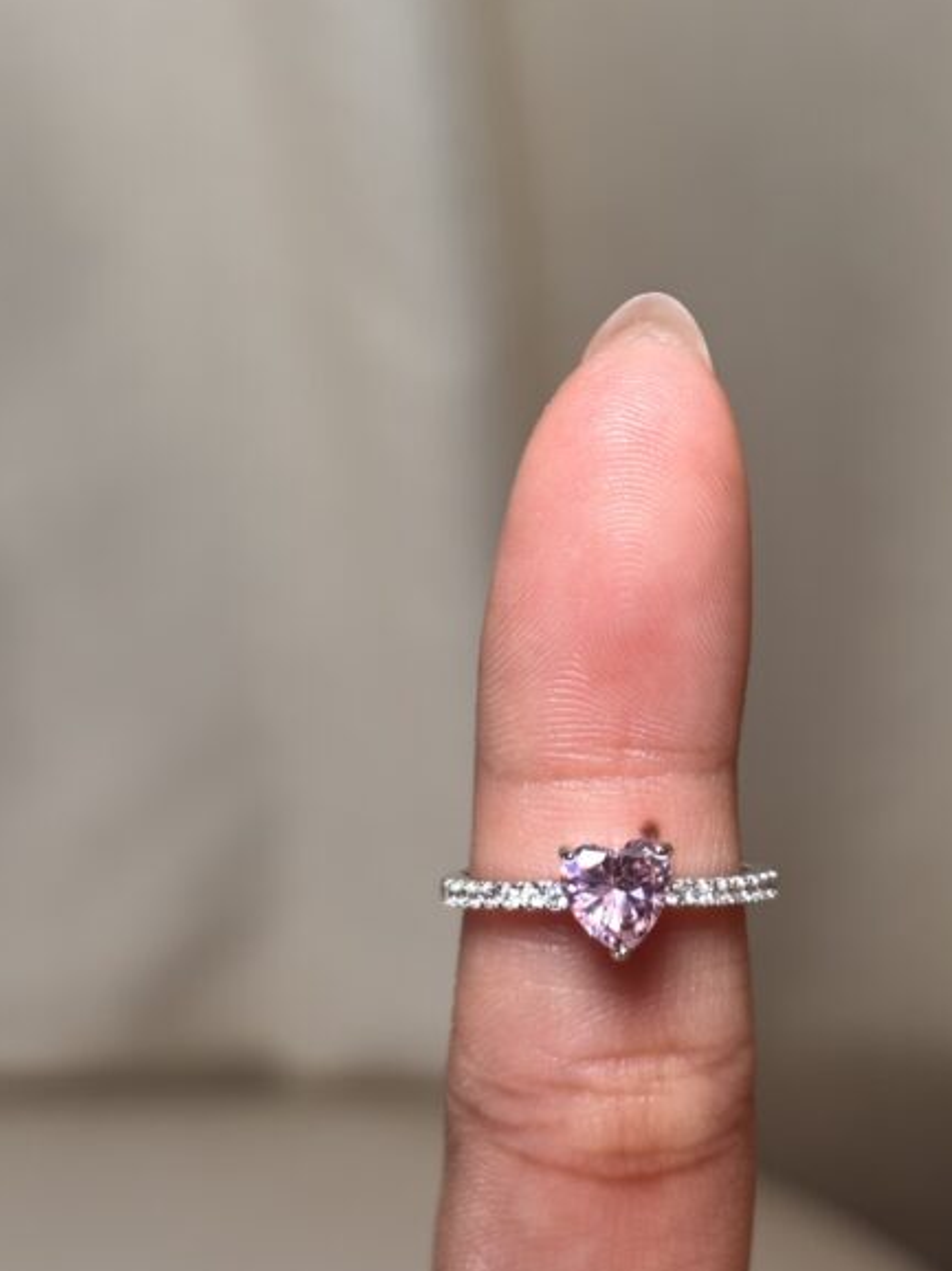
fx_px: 2642
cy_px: 583
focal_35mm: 72
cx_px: 580
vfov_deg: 27.0
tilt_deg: -49.2
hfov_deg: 20.4
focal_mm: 5.96
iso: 40
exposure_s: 1/89
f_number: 1.6
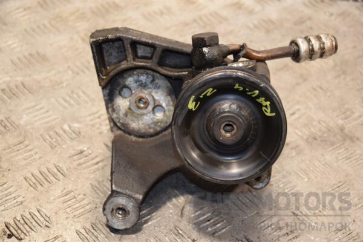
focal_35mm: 99
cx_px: 182
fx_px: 998
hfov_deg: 20.6
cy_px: 121
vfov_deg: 13.8
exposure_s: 1/100
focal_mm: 66
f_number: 5.3
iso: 800
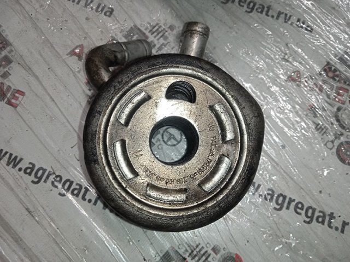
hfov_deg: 63.5
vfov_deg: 49.7
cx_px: 175
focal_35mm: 28
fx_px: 283
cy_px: 131
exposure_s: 1/50
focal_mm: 3.43
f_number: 2.2
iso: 240
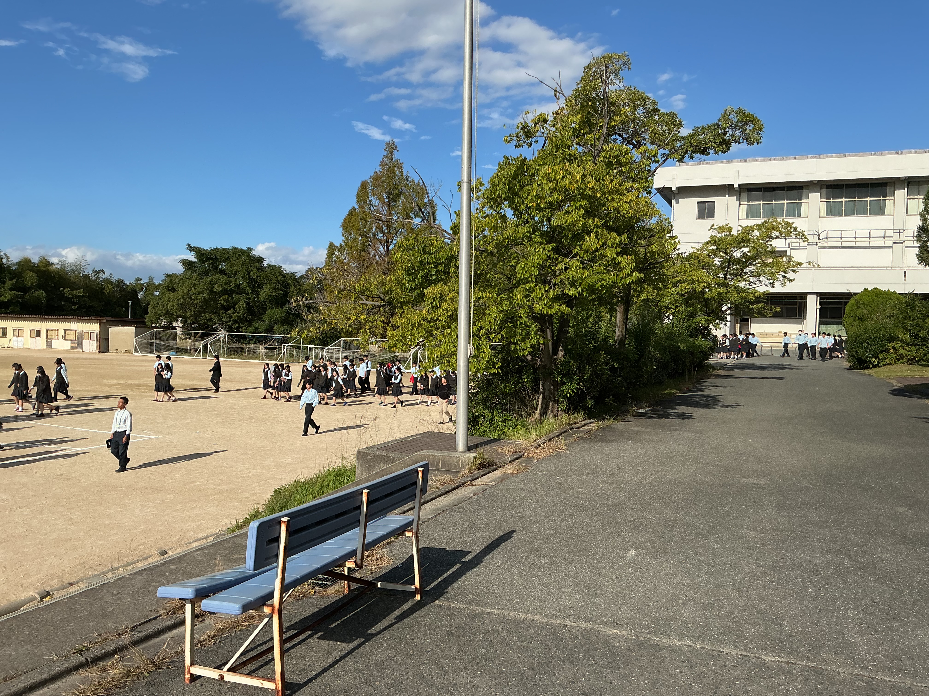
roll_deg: -1.4
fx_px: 778
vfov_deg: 48.2
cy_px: 348
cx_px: 464
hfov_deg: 61.7
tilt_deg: -1.3
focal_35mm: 29
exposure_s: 1/2320
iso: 25
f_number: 1.8
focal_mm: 3
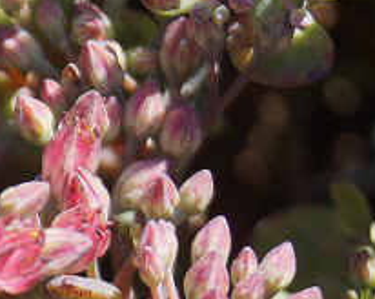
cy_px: 622
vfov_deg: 3.7
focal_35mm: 411
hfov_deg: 4.6
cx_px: -373
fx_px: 4553
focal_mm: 50
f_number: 6.3
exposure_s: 1/200
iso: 100
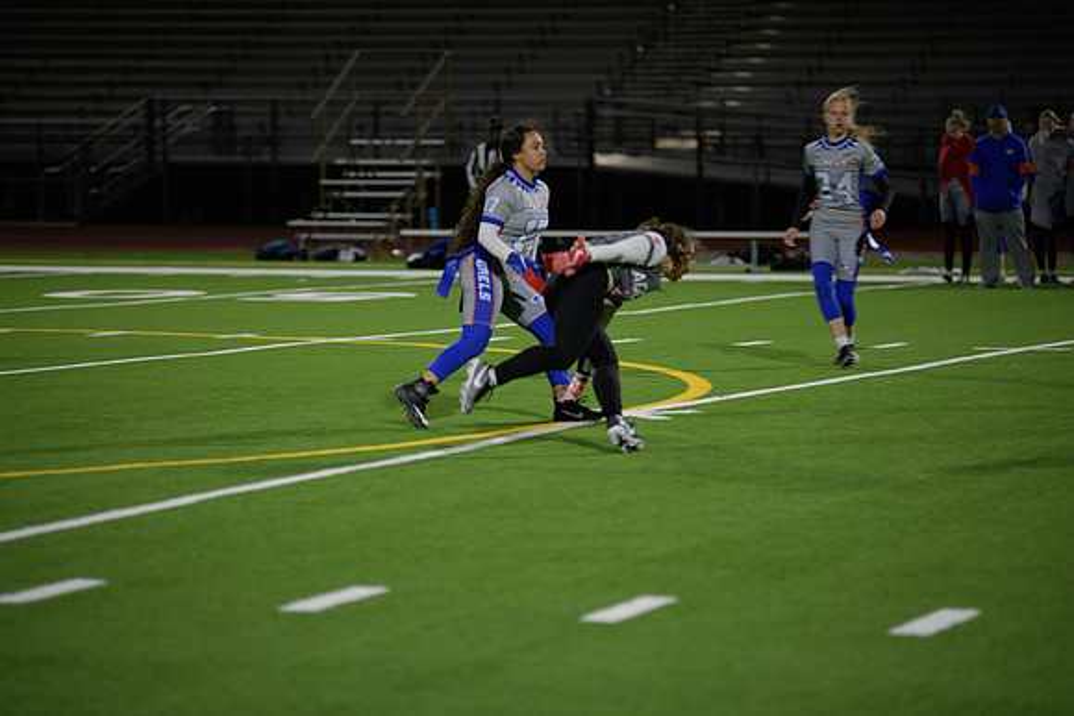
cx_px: 537
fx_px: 4476
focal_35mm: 150
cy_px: 358
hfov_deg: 13.7
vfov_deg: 9.2
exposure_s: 1/200
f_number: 2.8
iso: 560
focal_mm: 150
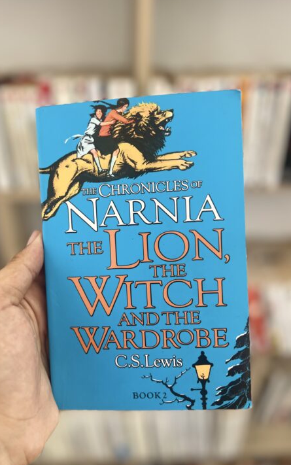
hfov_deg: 40.4
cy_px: 244
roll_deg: +1.4
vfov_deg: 61.2
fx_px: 393
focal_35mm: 31
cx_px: 116
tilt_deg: -28.3
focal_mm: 5.7
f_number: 1.5
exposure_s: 1/121
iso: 100
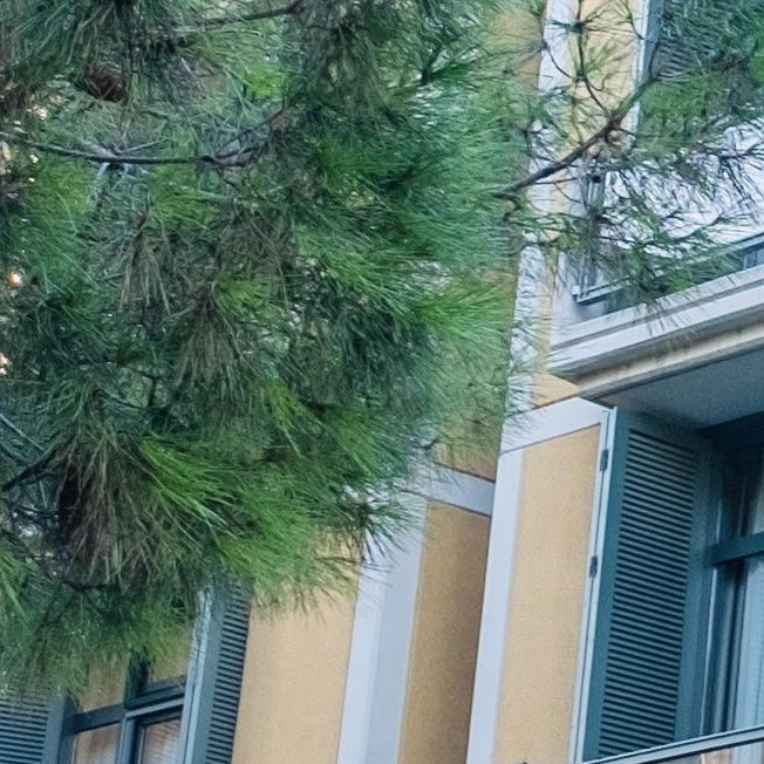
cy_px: 687
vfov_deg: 14.2
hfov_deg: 12.1
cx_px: 1696
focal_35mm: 122
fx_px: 3046
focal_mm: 10
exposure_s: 1/125
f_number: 4
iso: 160
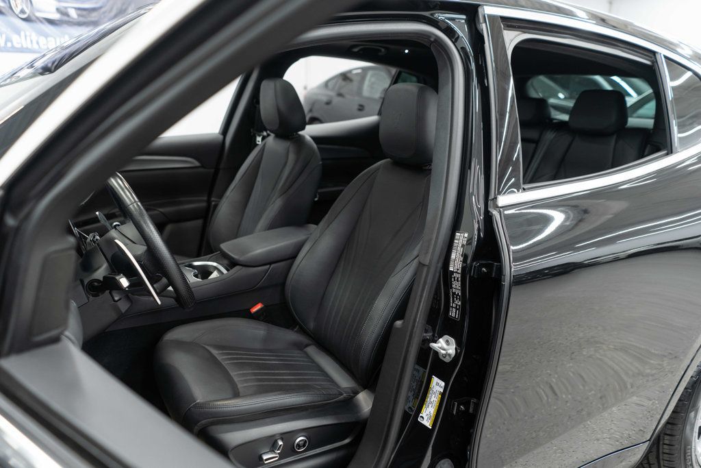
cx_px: 350
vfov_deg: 46.4
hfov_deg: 65.5
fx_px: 545
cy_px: 234
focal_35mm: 28
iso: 640
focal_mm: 28
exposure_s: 1/40
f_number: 3.2
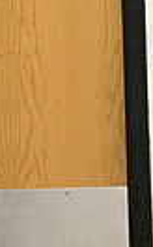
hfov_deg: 1.4
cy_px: -93
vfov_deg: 2.3
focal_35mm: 898
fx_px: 6017
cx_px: 532
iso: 6400
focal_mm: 200
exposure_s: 1/500
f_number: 2.8
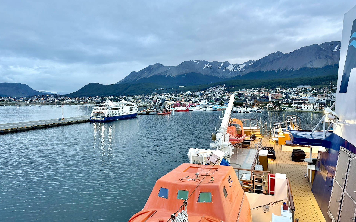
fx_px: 252
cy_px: 104
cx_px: 177
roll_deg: -0.7
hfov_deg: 70.4
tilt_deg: -1.6
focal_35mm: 26
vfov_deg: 47.6
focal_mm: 6.76
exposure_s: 1/100
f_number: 1.78
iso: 200
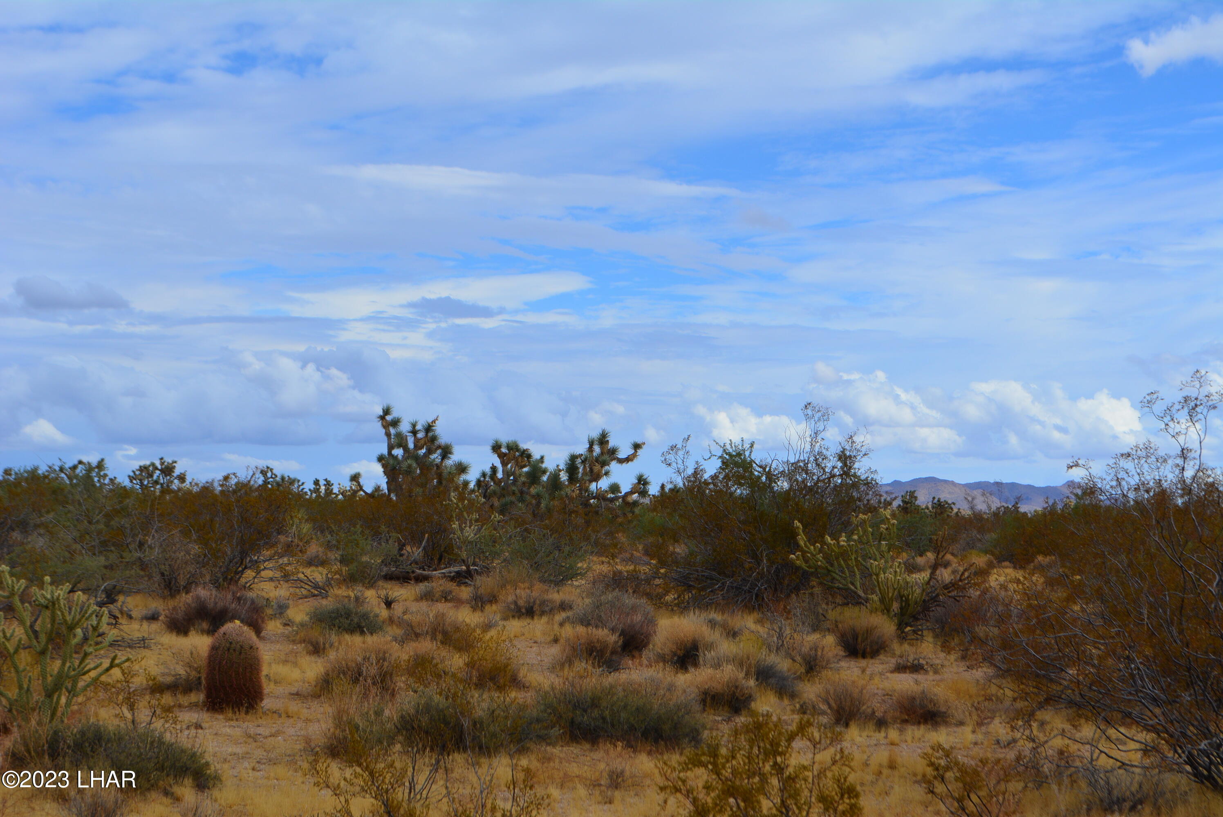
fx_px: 2448
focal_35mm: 72
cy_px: 408
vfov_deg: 19.0
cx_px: 612
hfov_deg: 28.1
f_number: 11
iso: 200
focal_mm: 48
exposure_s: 1/500
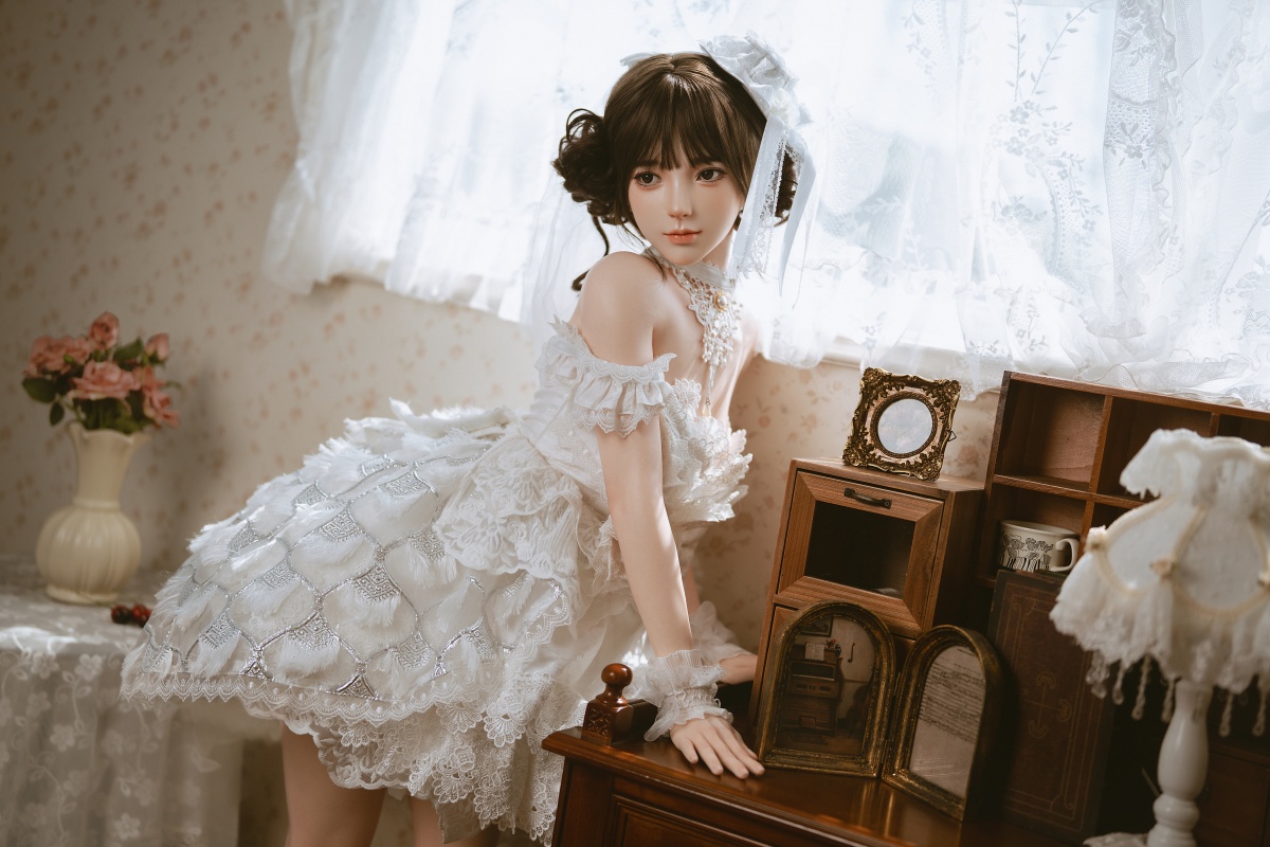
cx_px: 635
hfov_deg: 39.6
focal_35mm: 50
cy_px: 424
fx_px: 1764
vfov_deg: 27.0
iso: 100
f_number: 1.4
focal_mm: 50
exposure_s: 1/1000
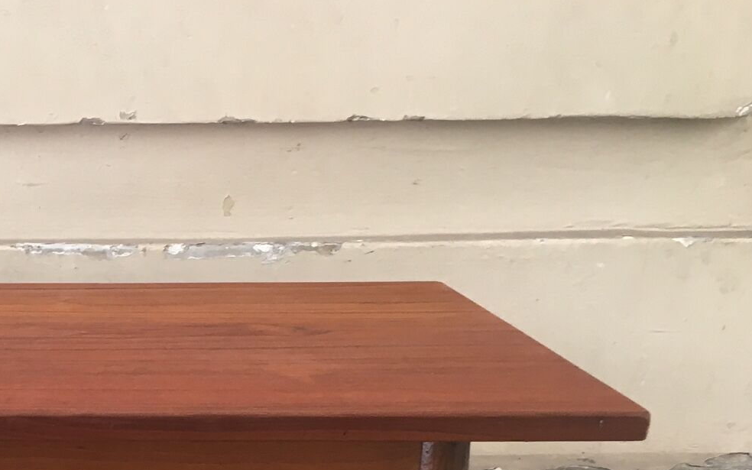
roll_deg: +0.5
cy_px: 546
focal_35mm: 63
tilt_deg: -21.8
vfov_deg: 19.6
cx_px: -2
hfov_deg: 30.2
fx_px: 1291
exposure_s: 1/33
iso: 80
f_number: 2.2
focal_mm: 4.15
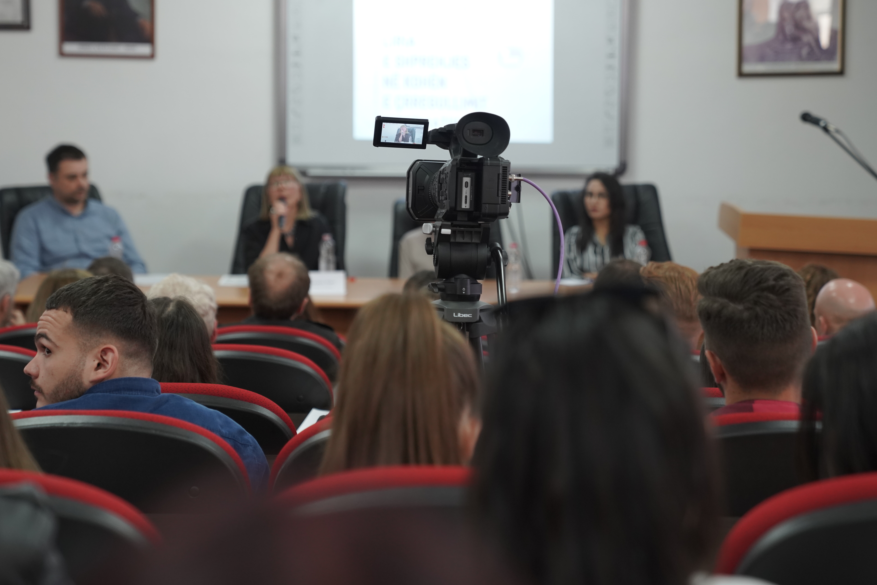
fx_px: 2120
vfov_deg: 15.7
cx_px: 397
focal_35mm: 87
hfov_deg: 23.4
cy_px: 227
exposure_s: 1/100
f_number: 3.2
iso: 1000
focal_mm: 70
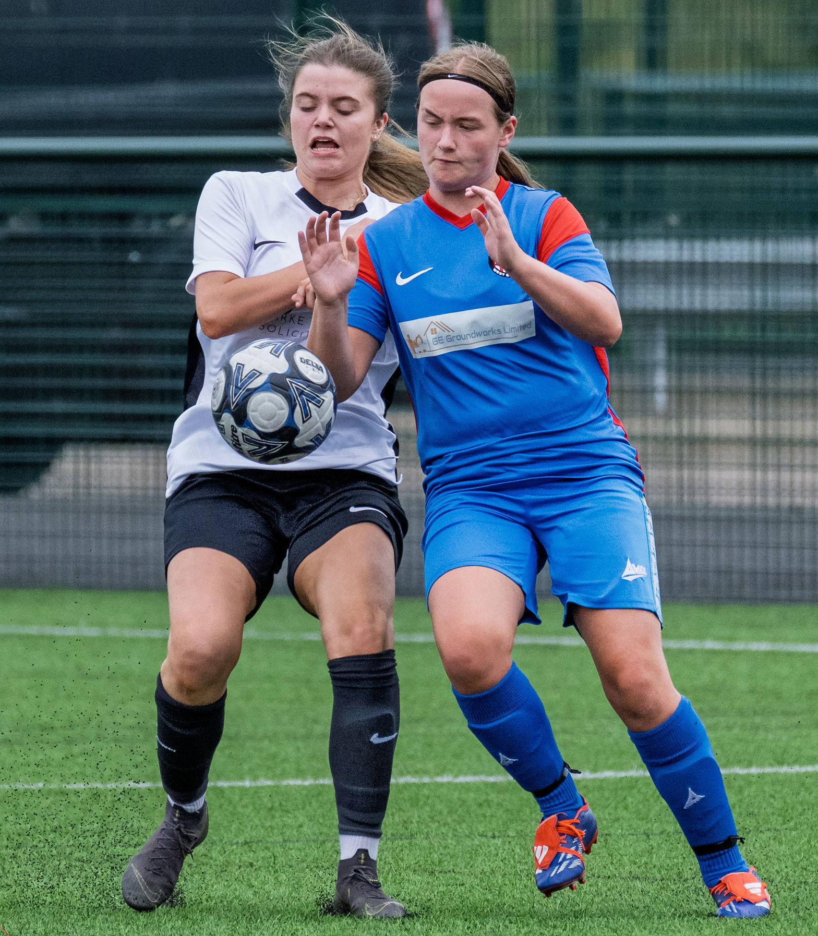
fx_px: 31724
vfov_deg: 1.7
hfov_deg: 1.5
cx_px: 592
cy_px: 196
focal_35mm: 1104
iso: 1600
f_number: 5.3
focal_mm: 320
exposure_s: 1/1600
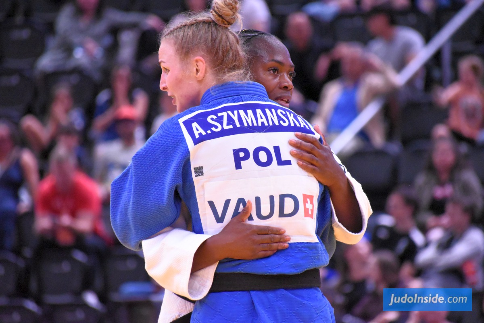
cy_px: 162
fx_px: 5445
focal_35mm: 405
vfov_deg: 3.4
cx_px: 242
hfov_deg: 5.1
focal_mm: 270
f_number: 6.3
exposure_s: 1/500
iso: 6400
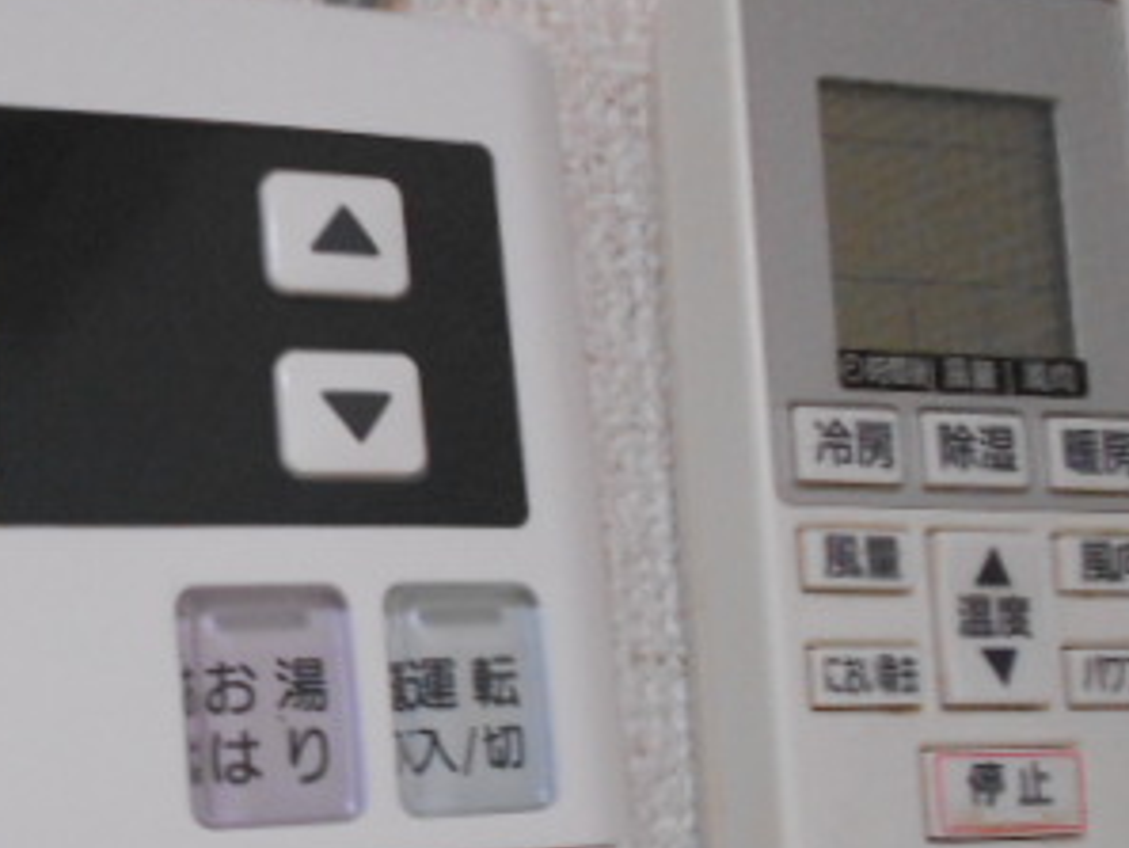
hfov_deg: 32.3
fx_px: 1827
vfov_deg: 25.8
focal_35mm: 56
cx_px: 68
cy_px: 650
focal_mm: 4.6
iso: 400
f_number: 3.2
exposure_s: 1/25
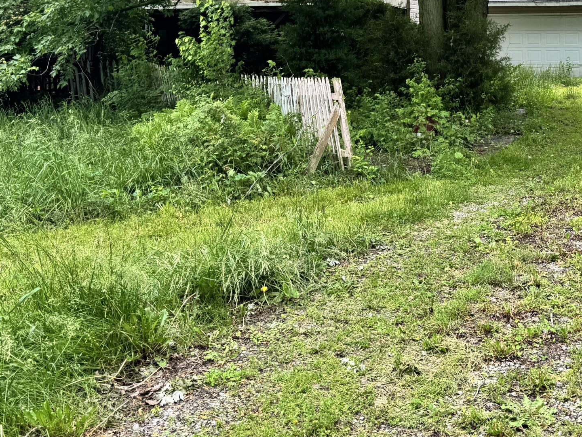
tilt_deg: +0.3
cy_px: 23
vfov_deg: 27.8
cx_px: 442
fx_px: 841
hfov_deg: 37.2
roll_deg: +0.2
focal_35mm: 50
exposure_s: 1/604
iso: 80
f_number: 1.78
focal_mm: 6.76
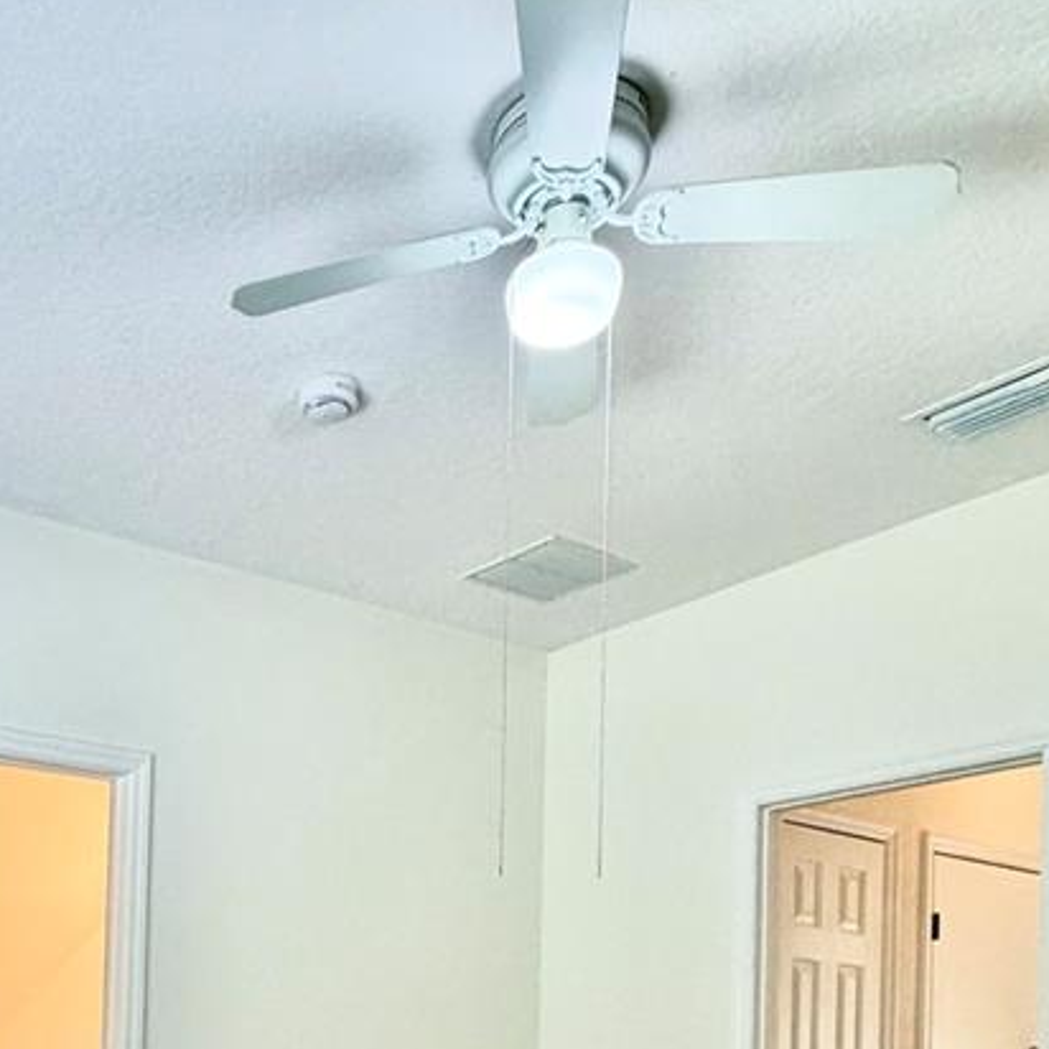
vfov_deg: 40.4
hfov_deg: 42.9
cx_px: 145
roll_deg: -1.4
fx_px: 1234
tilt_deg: +1.1
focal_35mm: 36
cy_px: 1049
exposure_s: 1/120
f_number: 2.2
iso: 250
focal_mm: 2.22
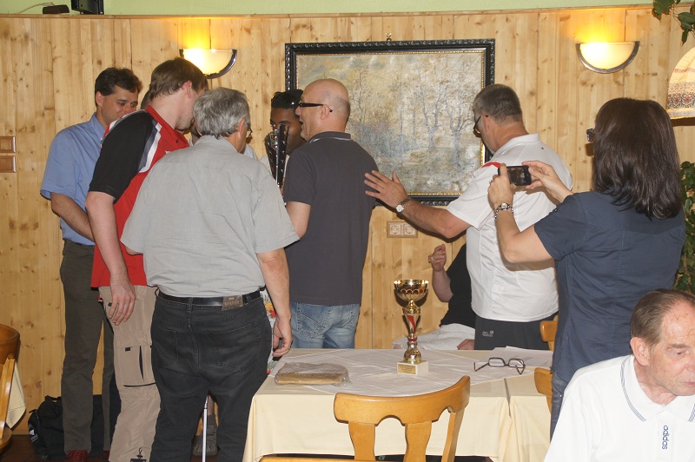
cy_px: 231
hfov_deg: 33.4
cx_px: 348
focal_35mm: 60
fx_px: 1157
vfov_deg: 22.6
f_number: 4.5
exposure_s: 1/60
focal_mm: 40
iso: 500
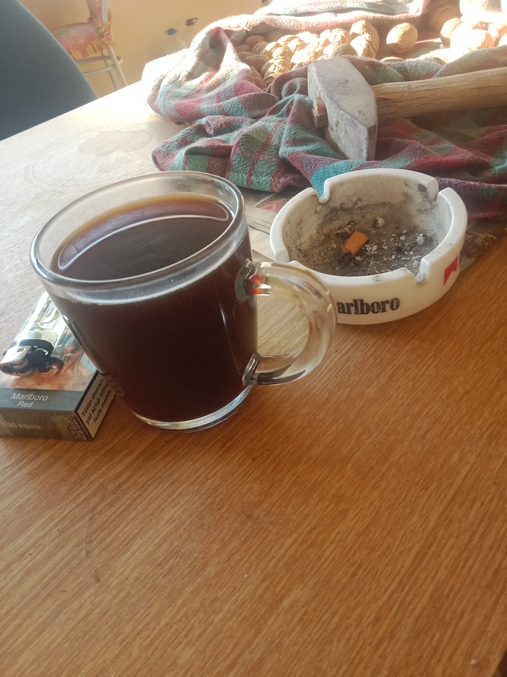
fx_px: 488
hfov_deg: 54.9
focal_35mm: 25
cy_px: 338
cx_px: 254
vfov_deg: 69.4
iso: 163
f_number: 2.2
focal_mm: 3.4
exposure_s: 1/50
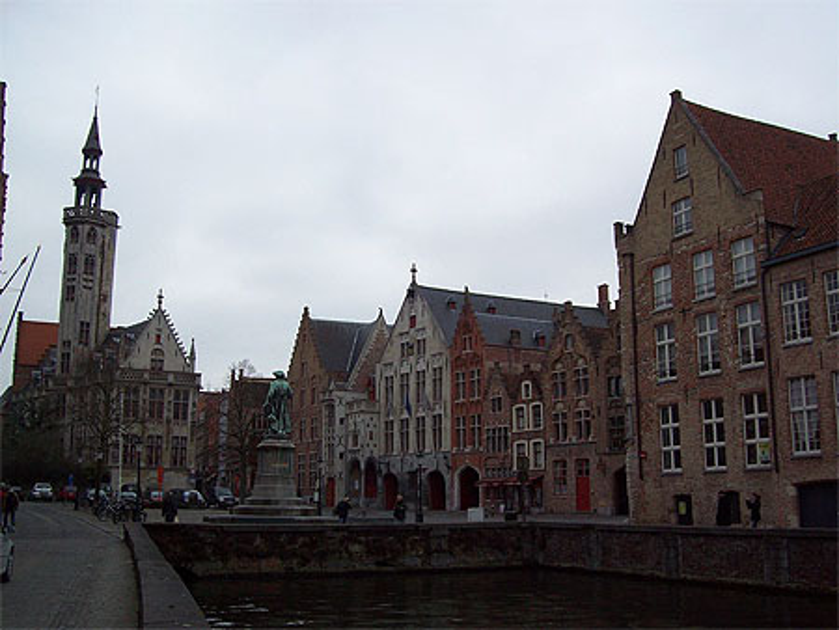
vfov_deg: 39.7
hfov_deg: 51.3
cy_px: 315
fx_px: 873
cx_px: 420
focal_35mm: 36
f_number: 4.8
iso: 80
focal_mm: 6
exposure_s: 1/248
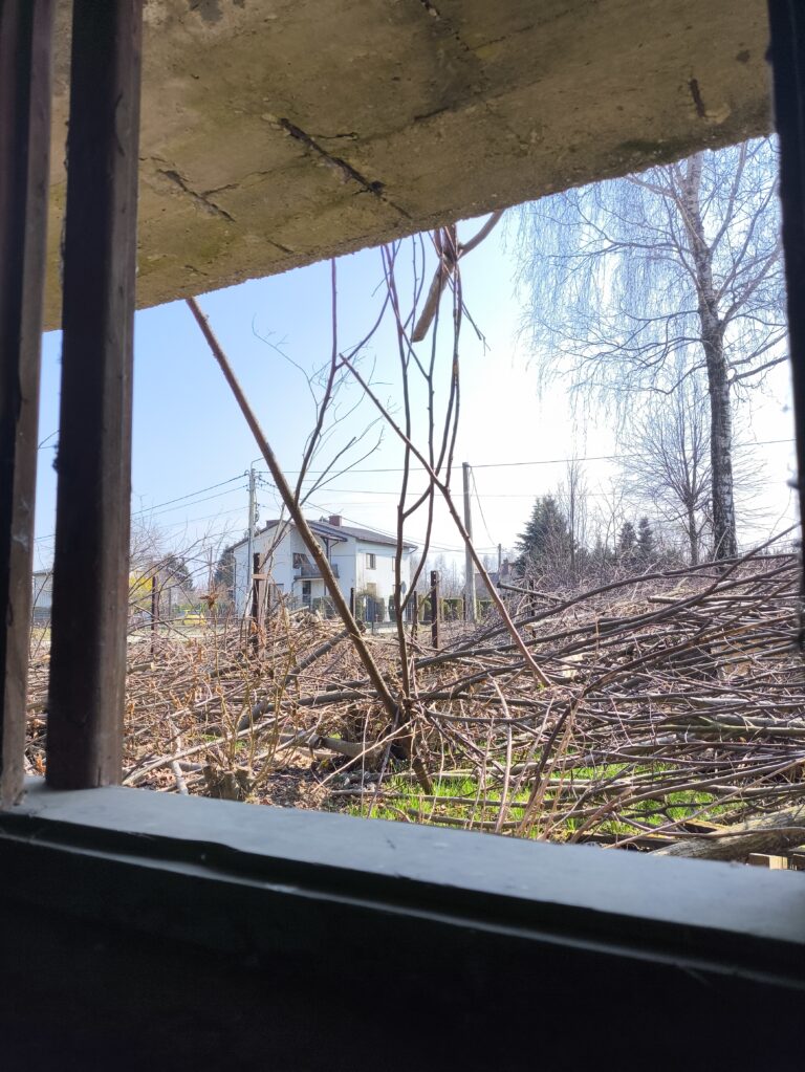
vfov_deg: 69.4
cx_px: 402
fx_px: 775
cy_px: 536
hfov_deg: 54.9
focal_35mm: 25
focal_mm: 4.71
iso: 50
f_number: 1.7
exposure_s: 1/606
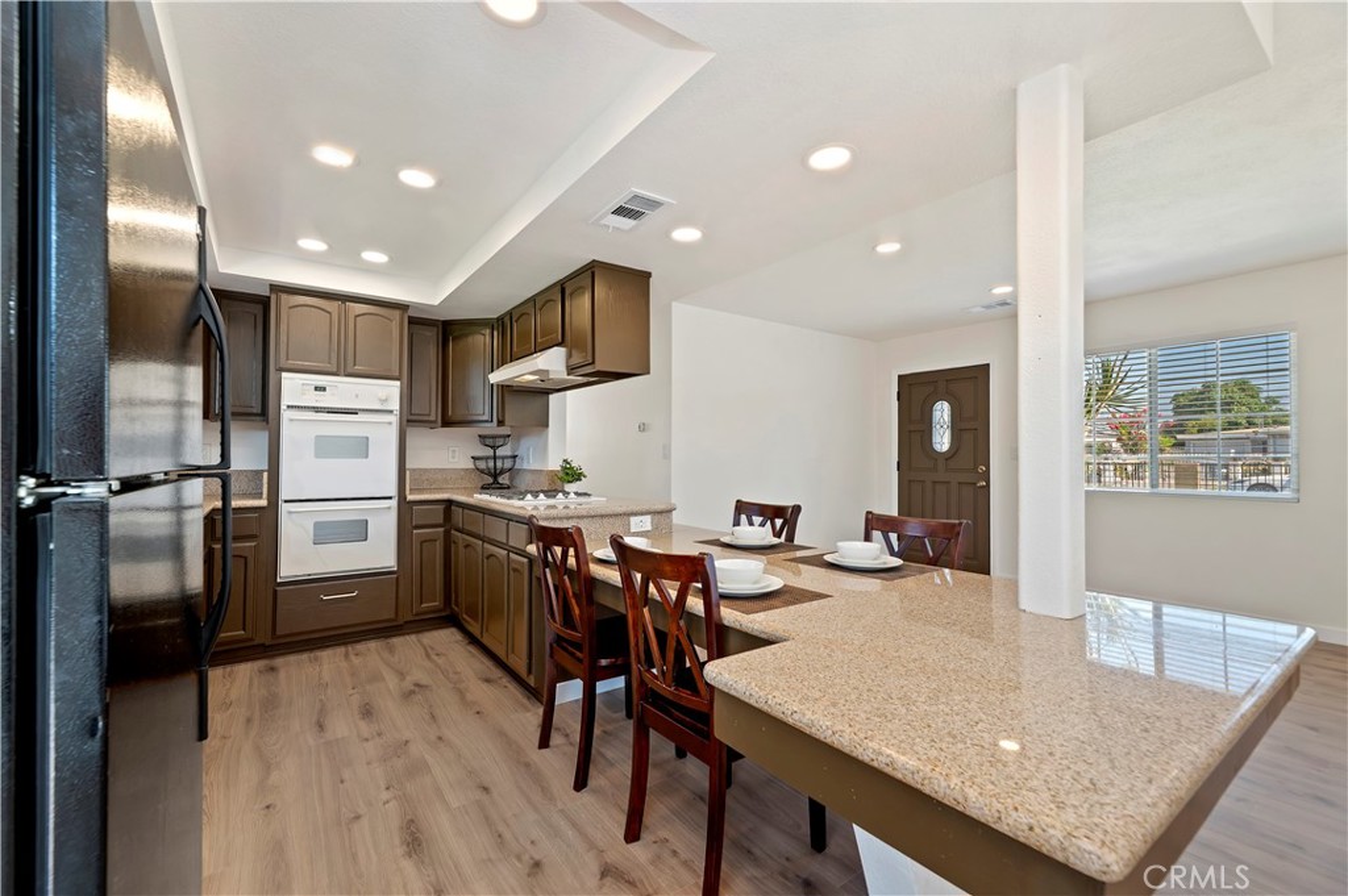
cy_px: 448
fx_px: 524
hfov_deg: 104.3
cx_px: 674
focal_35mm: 14
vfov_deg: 81.1
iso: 500
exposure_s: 1/15
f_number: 10
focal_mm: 14
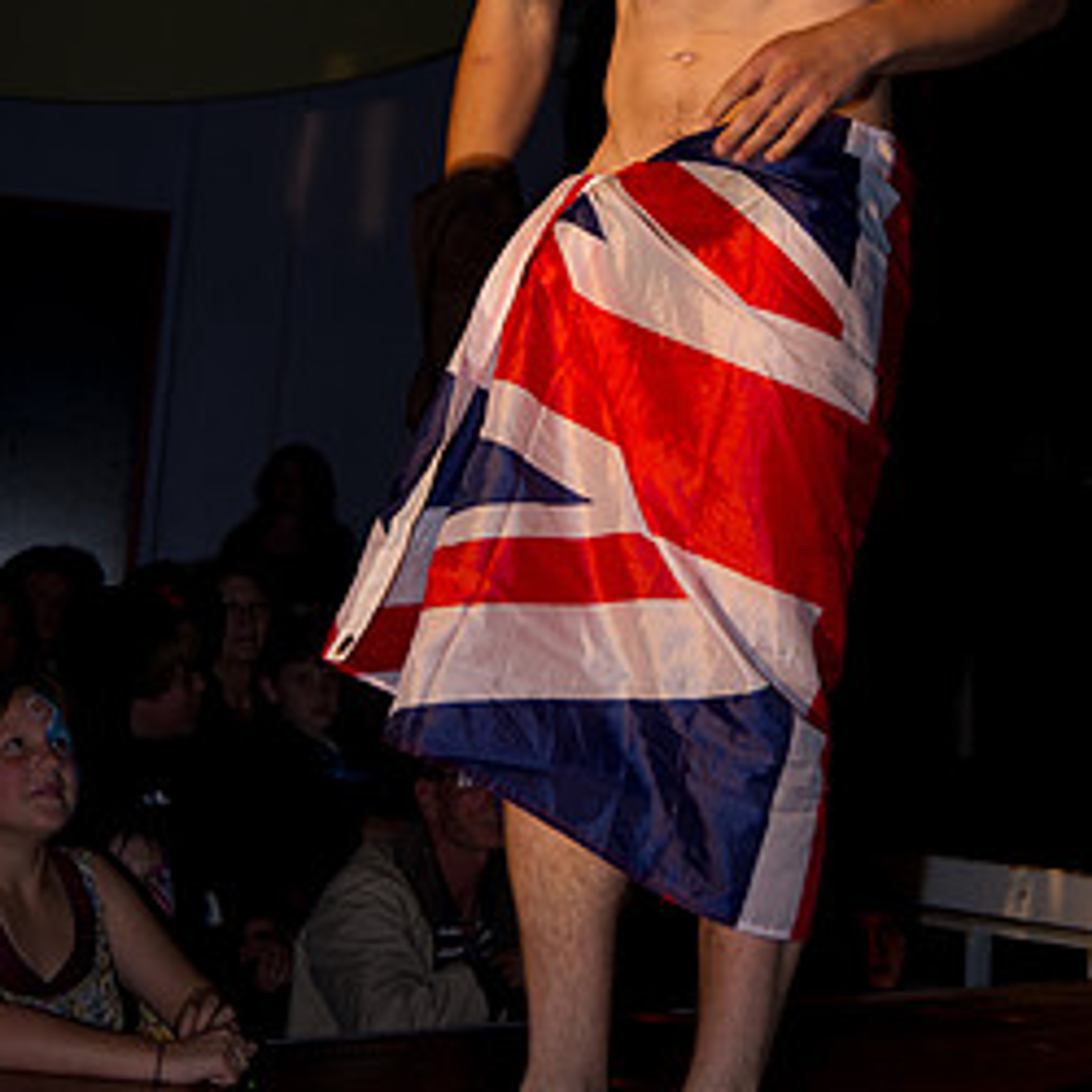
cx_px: 579
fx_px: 3105
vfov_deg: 19.7
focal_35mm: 87
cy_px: 223
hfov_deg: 19.9
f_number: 2.8
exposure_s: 1/160
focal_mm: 38.13
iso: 200
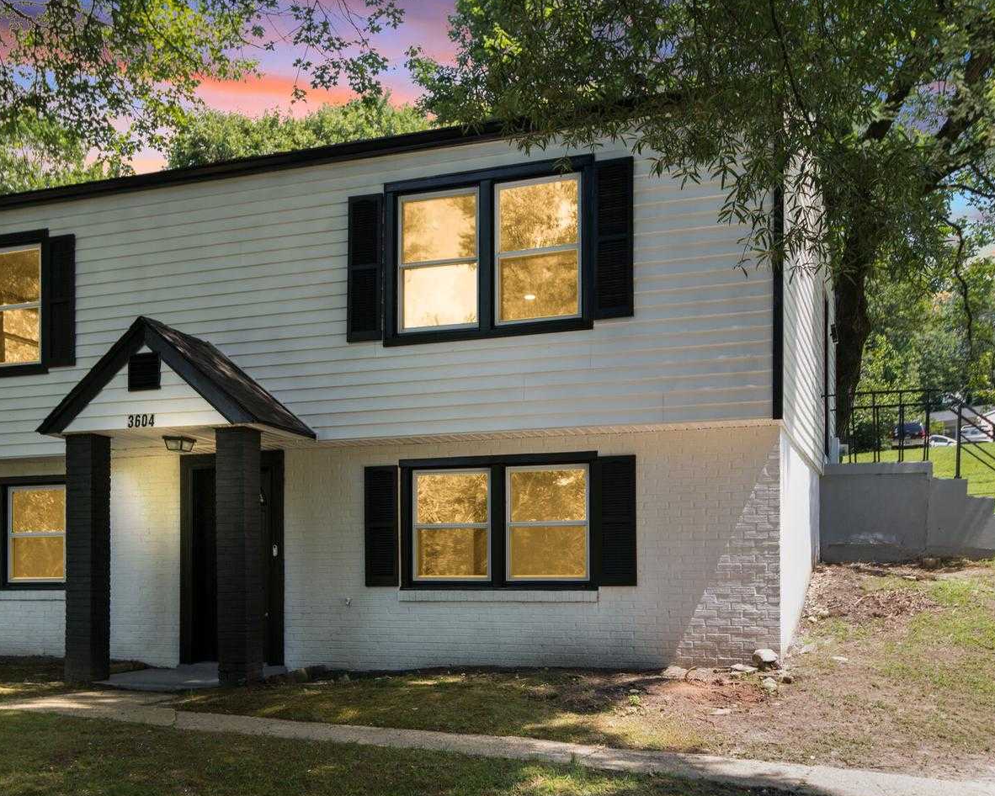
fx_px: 1178
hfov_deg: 45.6
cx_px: 413
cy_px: 399
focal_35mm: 40
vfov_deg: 37.3
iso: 200
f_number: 8
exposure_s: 1/125
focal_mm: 35
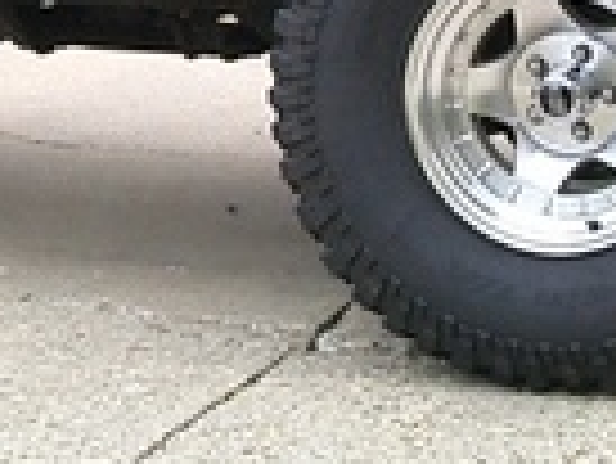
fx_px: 2903
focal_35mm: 163
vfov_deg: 8.8
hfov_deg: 11.9
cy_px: -342
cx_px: -72
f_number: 4.2
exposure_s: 1/60
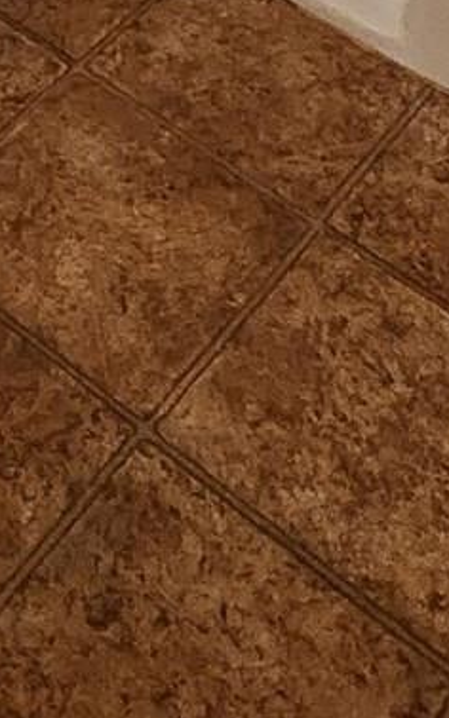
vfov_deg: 15.6
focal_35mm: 84
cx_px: -108
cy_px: -923
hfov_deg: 14.9
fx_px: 1646
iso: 400
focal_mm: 2.2
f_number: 2.2
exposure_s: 1/60
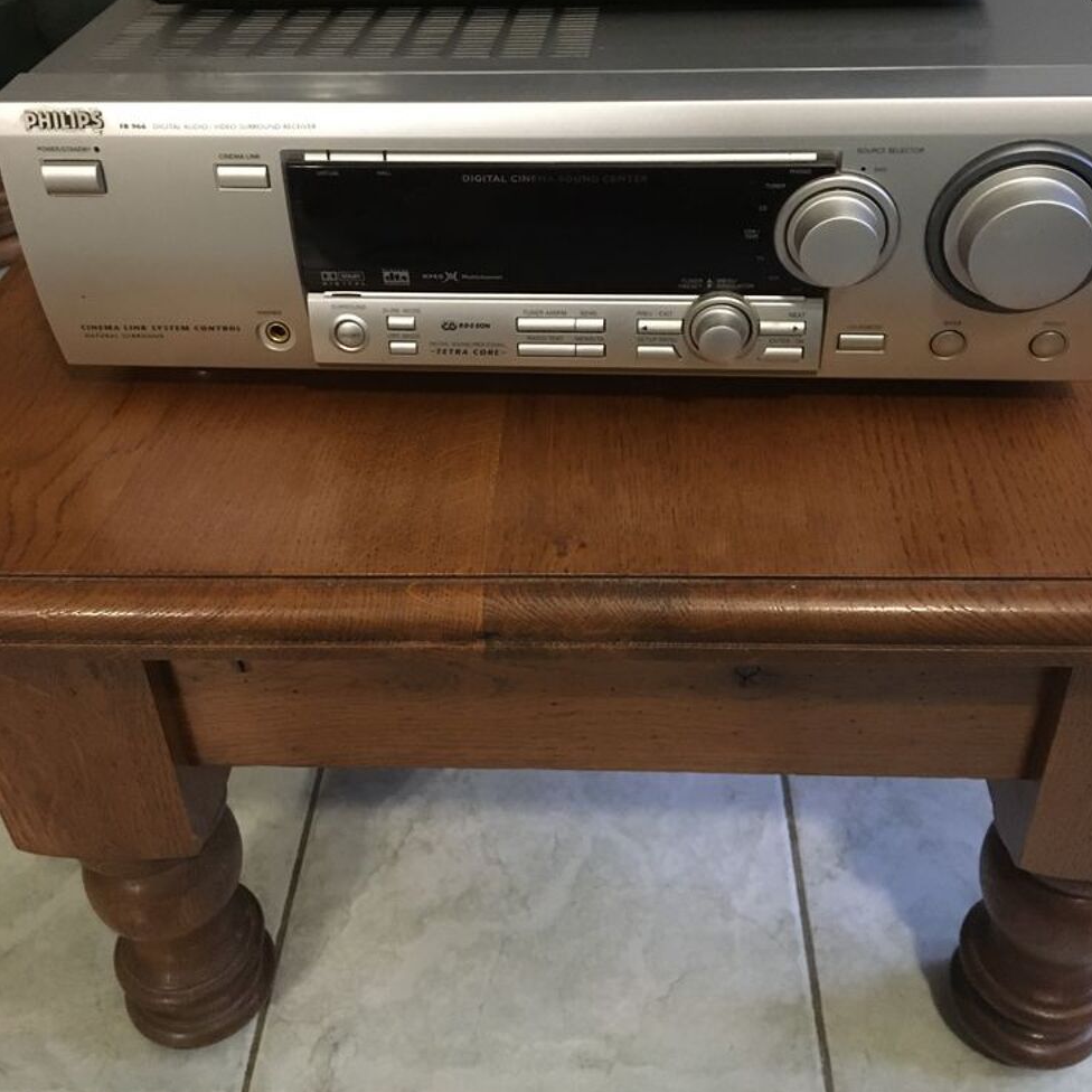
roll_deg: +0.8
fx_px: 1249
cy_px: 418
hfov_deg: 47.2
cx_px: 557
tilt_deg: -34.4
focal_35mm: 35
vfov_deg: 46.9
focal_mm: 4.15
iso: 400
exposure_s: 1/17
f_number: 2.2
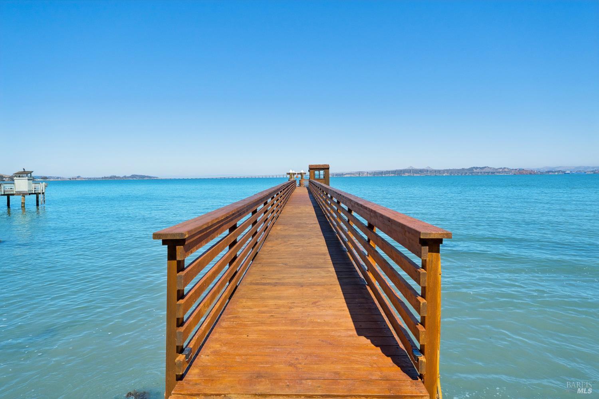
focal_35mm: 20
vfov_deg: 61.9
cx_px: 300
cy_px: 200
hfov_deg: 84.0
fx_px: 333
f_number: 8
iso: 640
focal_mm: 20
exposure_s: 1/2000
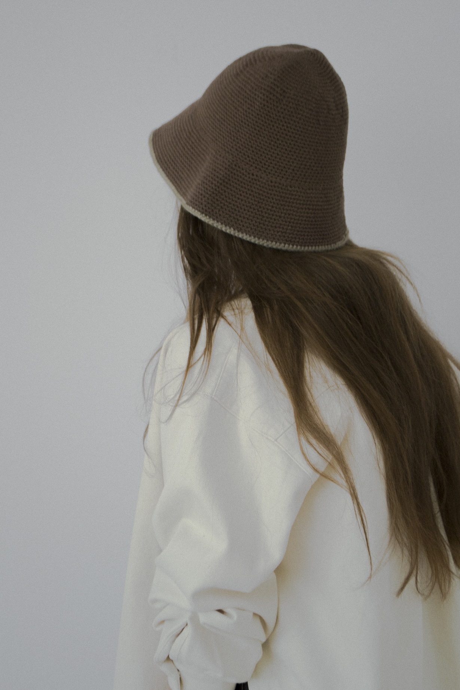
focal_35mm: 78
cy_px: 345
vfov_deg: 26.0
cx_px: 230
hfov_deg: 17.5
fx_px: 1495
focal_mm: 52
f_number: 5.6
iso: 160
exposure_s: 1/80
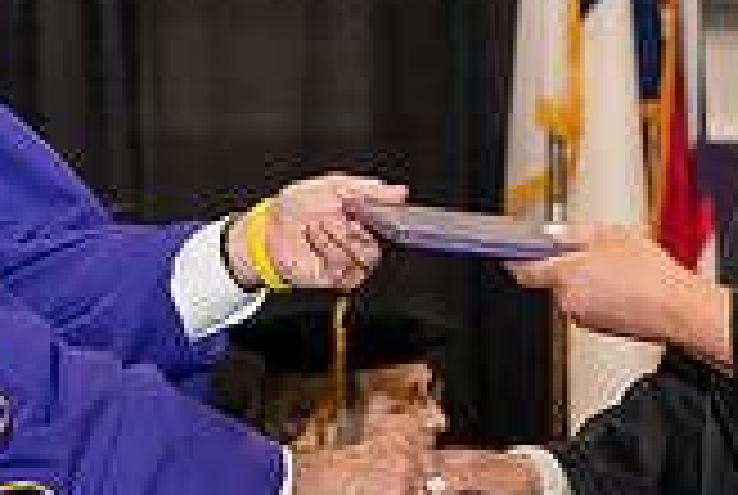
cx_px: 454
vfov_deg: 5.6
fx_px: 5073
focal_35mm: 247
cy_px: 191
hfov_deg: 8.3
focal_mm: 70
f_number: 5
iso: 2000
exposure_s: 1/200
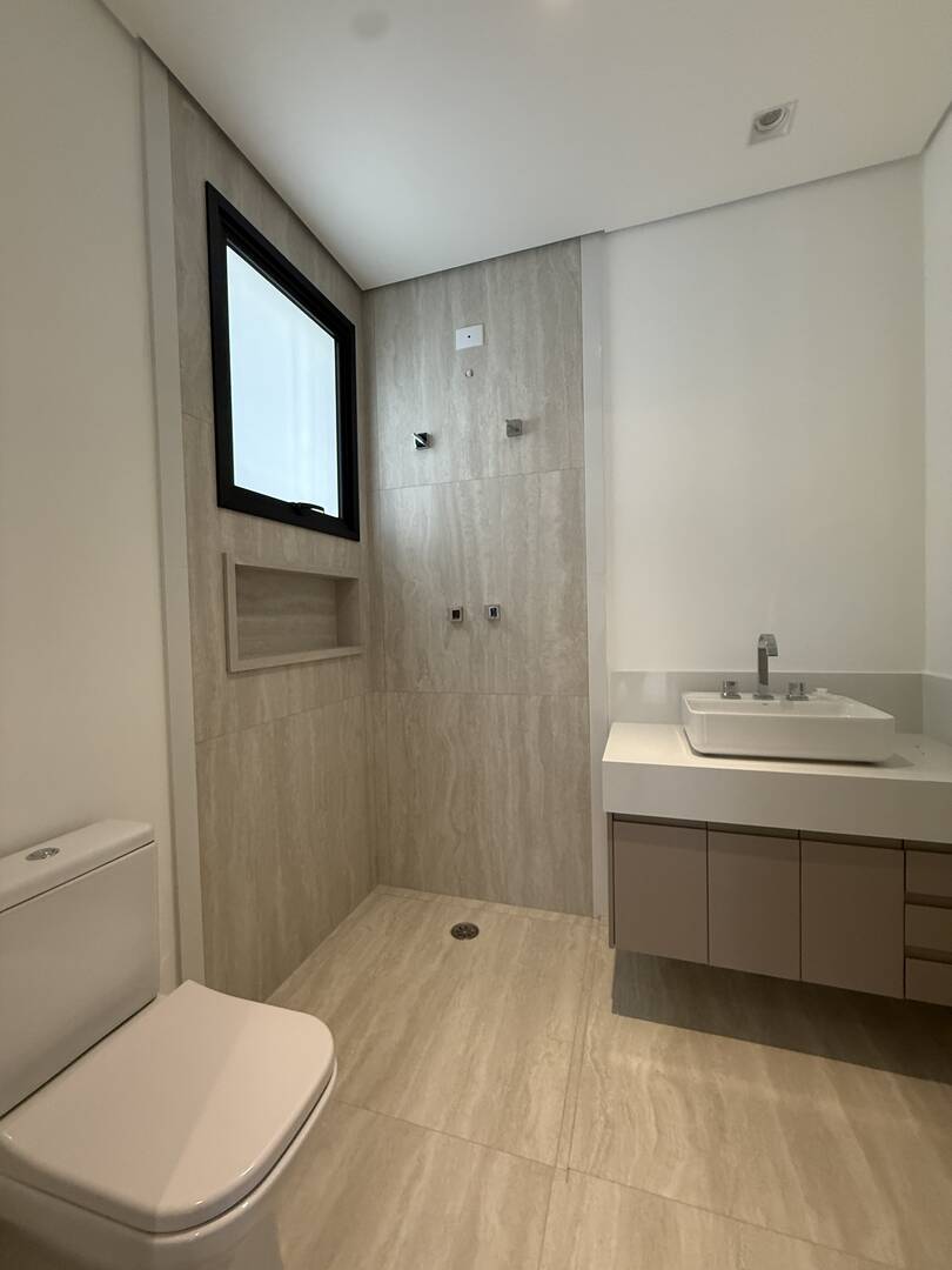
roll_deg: +0.1
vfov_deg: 102.1
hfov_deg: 85.7
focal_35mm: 14
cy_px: 635
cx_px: 476
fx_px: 513
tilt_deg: -1.3
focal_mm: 2.22
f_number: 2.2
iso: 320
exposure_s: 1/120
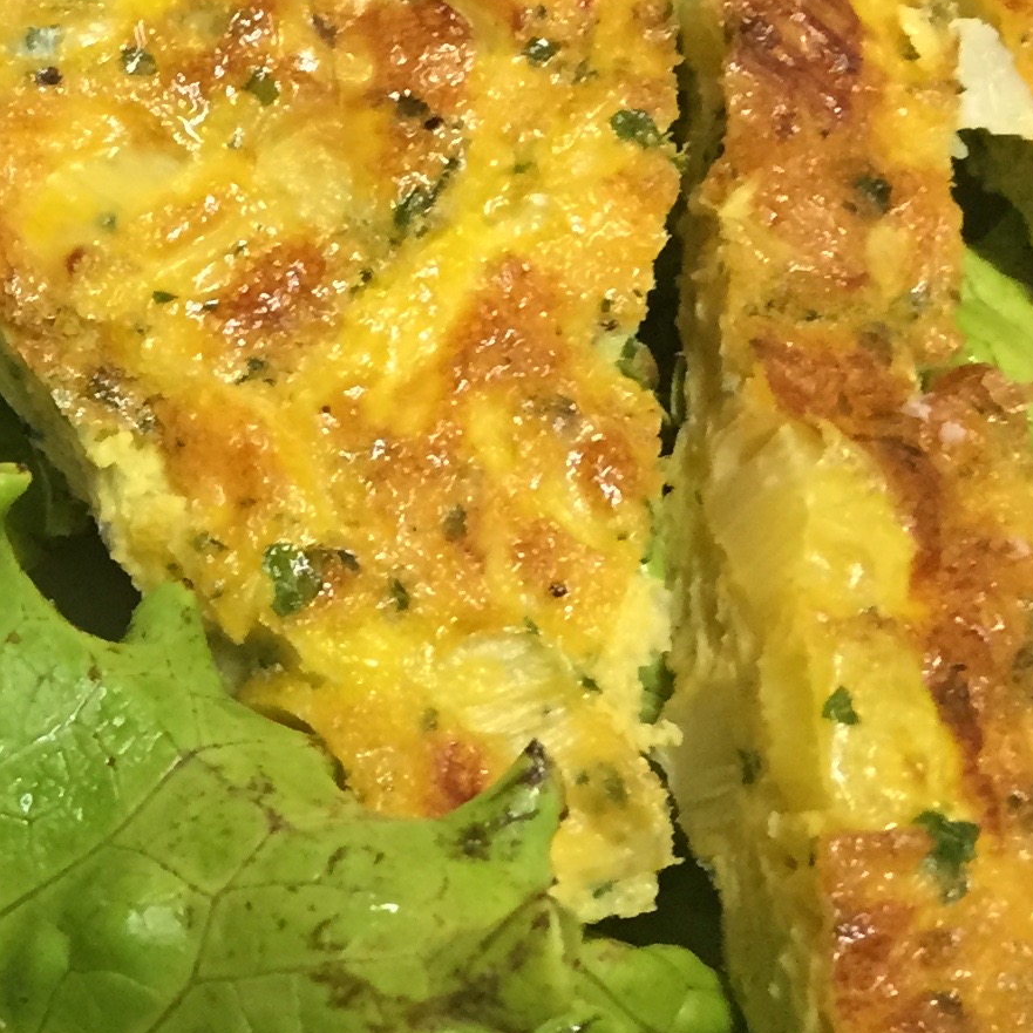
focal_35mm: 95
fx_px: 3207
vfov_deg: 18.2
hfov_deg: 16.6
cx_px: -526
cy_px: 681
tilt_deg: -61.5
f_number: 2.2
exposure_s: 1/33
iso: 200
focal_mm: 4.15
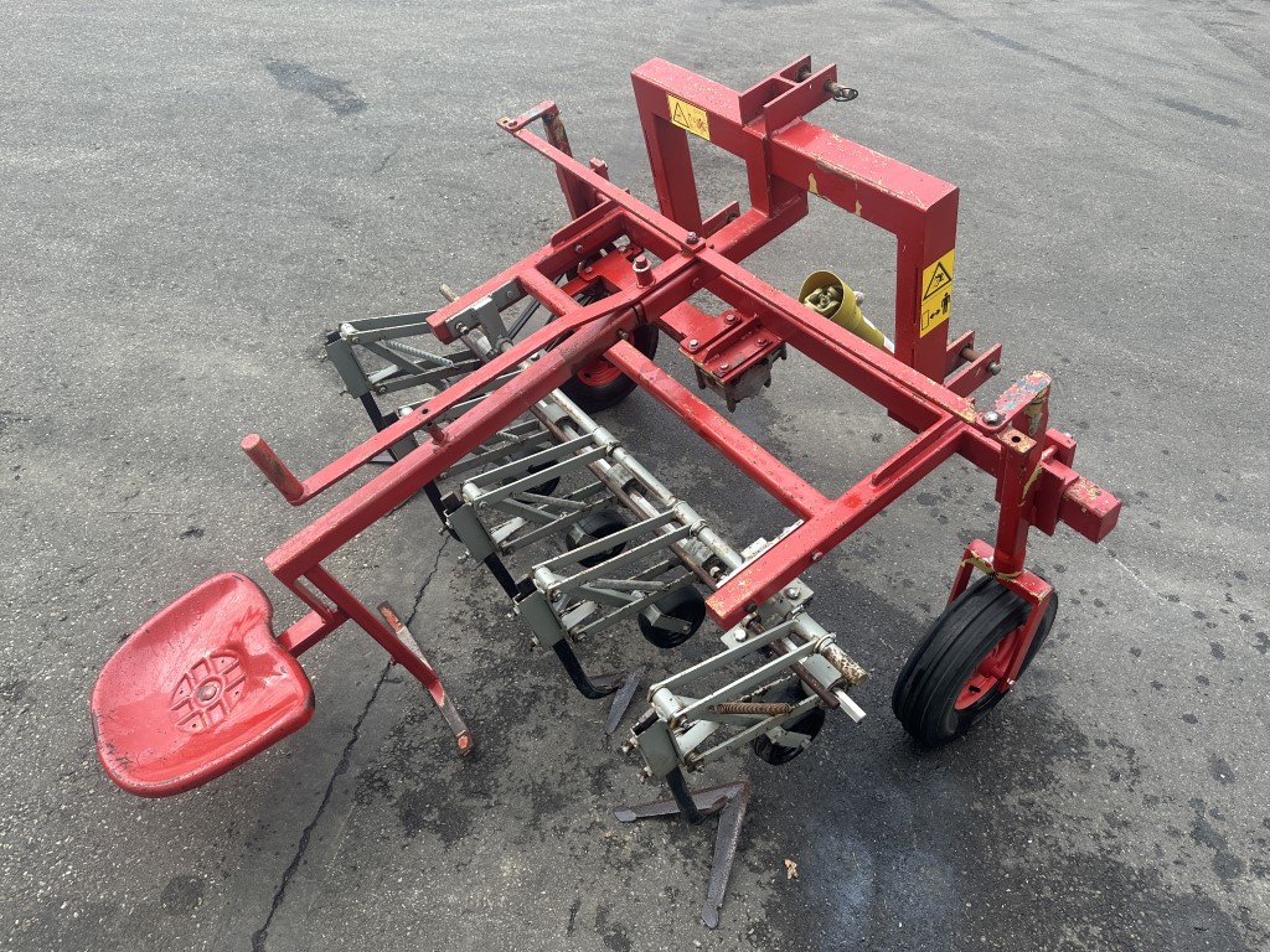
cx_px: 635
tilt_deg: -39.2
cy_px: 476
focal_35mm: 24
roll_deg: -4.2
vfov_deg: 56.8
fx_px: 881
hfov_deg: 71.6
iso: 80
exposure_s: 1/740
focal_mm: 6.86
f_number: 1.78
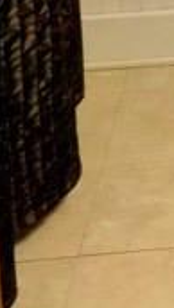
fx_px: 1154
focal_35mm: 141
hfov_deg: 8.0
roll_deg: +0.7
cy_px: -274
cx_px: 398
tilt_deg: -11.0
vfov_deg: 13.4
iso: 80
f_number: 2.2
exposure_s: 1/30
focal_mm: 4.15
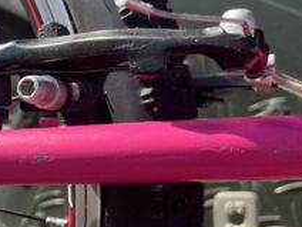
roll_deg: -23.6
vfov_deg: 24.7
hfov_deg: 30.8
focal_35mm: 59
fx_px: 515
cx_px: 14
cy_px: 154
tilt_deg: -18.5
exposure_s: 1/992
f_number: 1.6
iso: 50
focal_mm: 5.1
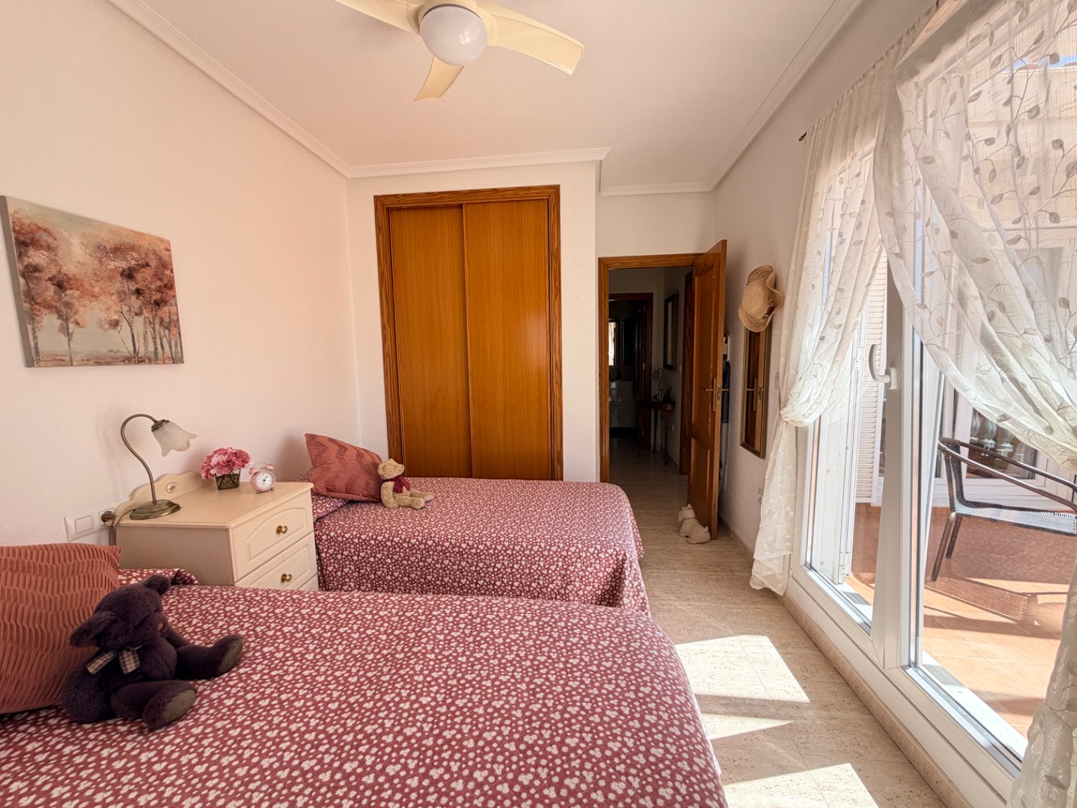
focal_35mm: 14
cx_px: 538
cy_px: 404
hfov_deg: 102.1
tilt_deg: -6.2
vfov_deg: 85.7
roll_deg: +1.6
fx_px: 436
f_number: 2.2
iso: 40
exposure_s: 1/200
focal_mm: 2.22
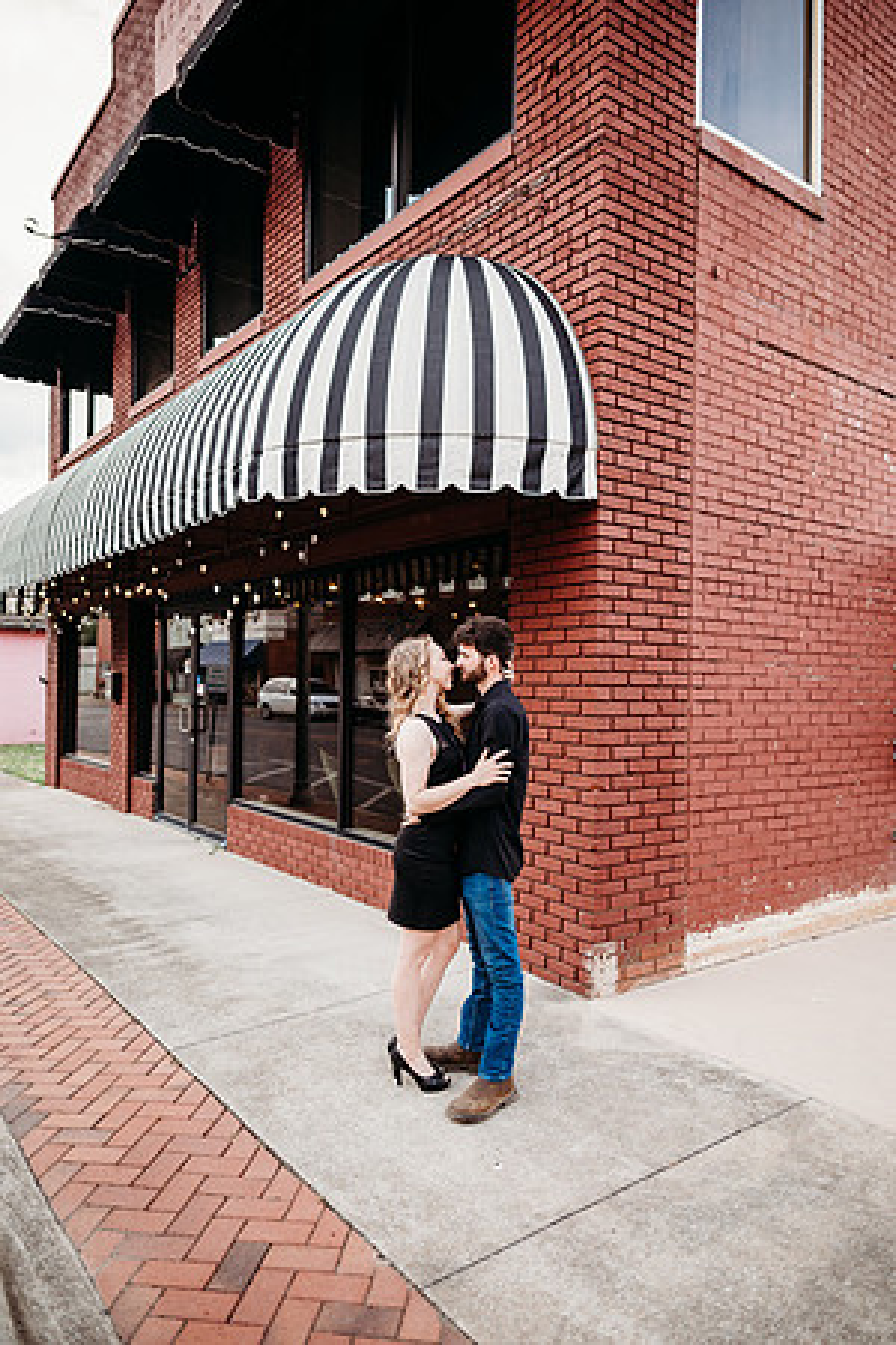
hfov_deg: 53.1
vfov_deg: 73.7
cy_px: 672
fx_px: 896
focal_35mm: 24
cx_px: 448
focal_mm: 24
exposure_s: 1/640
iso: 250
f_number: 2.8
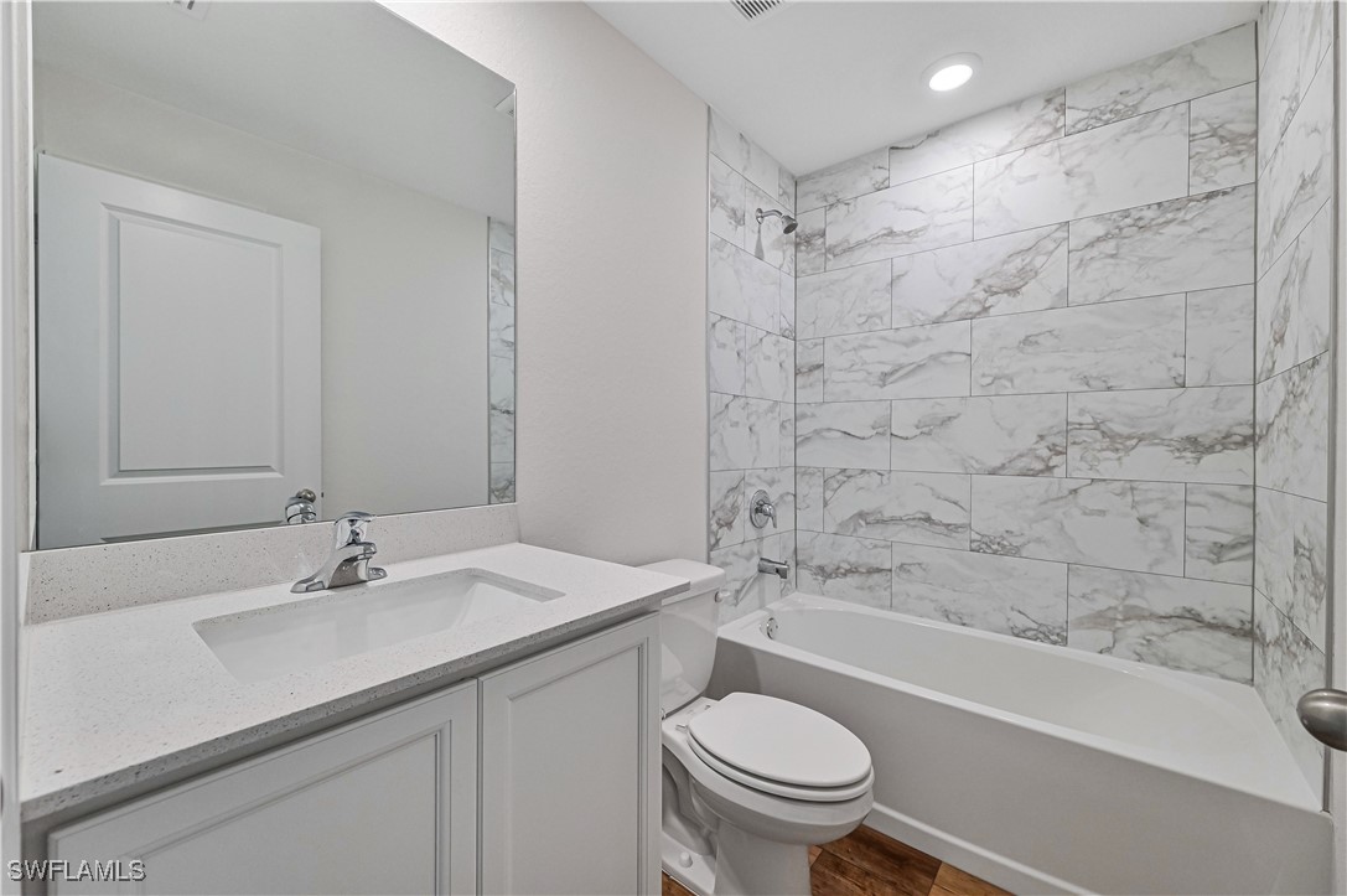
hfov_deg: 104.3
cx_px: 674
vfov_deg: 81.1
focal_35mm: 14
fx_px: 523
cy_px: 448
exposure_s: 1/80
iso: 800
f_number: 6.3
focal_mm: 14
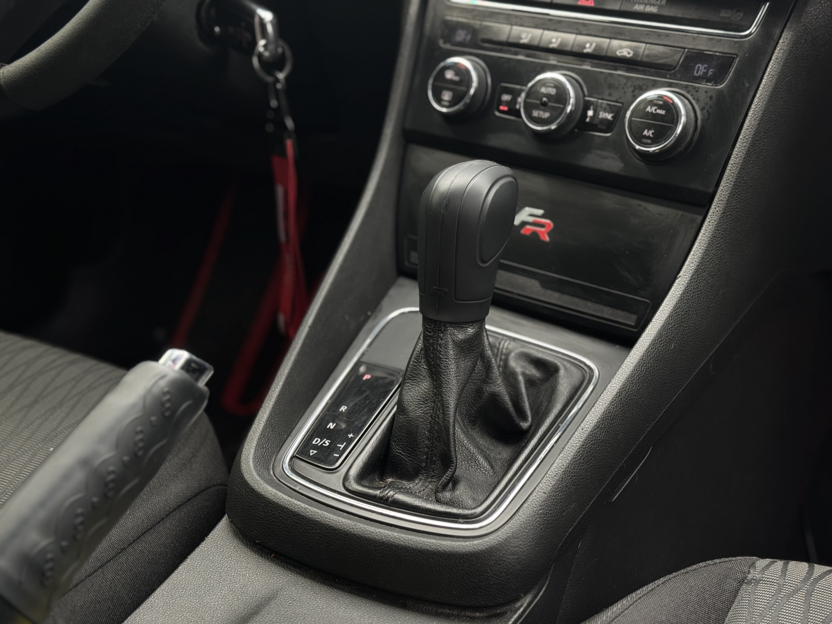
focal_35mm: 48
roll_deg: +2.8
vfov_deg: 30.3
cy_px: 312
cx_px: 416
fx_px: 1154
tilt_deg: -22.3
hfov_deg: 39.7
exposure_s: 1/163
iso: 50
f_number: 1.78
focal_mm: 6.76
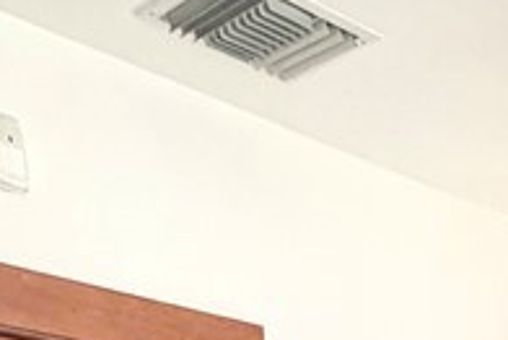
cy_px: 919
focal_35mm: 76
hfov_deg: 23.9
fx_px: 1073
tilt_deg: -14.5
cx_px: 632
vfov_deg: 12.2
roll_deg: -2.1
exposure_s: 1/120
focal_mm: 2.22
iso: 200
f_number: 2.2
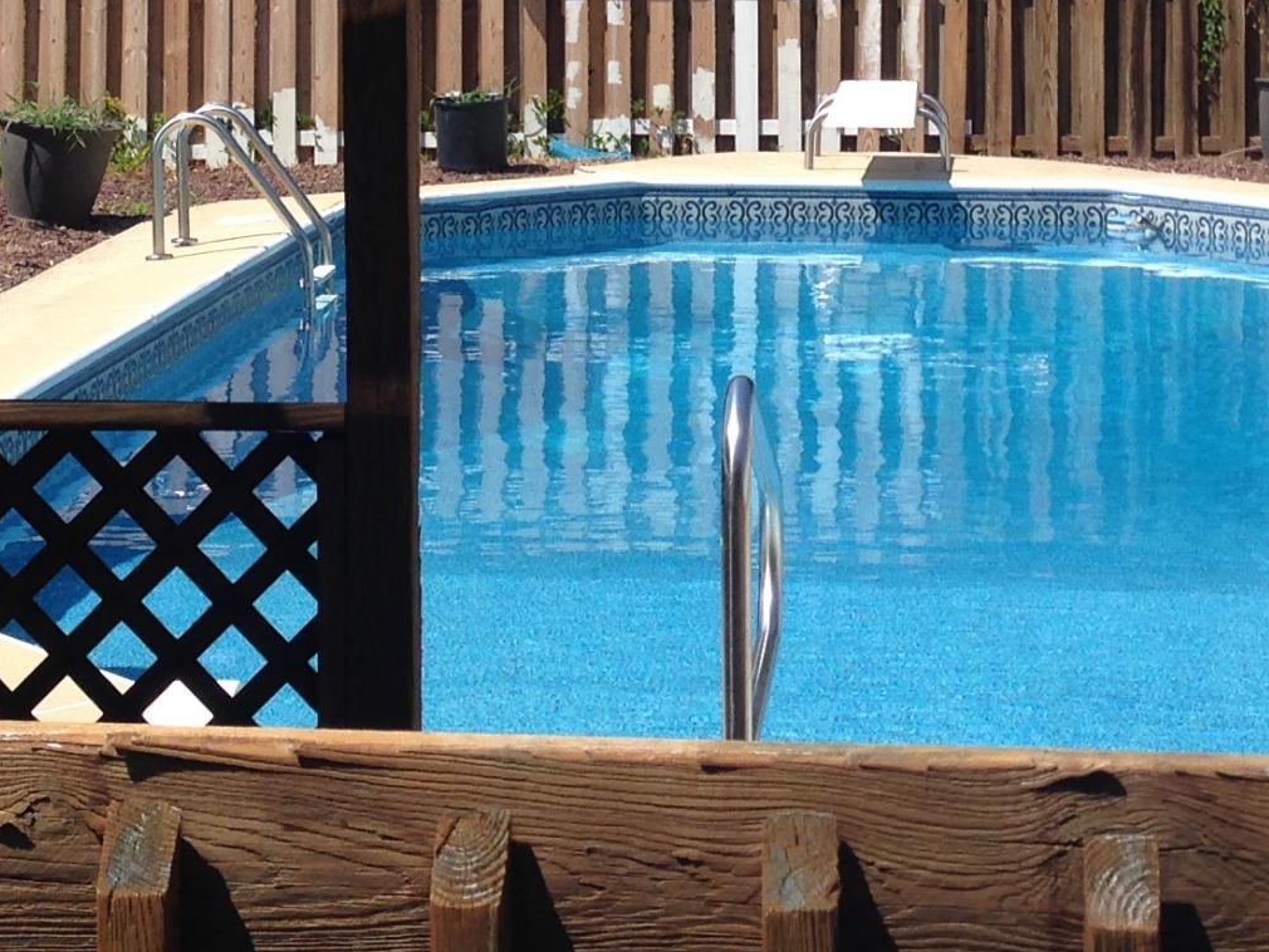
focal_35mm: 98
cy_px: -62
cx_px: 631
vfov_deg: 14.8
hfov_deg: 20.0
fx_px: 3593
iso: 50
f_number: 2.4
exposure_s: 1/1355
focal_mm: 4.12
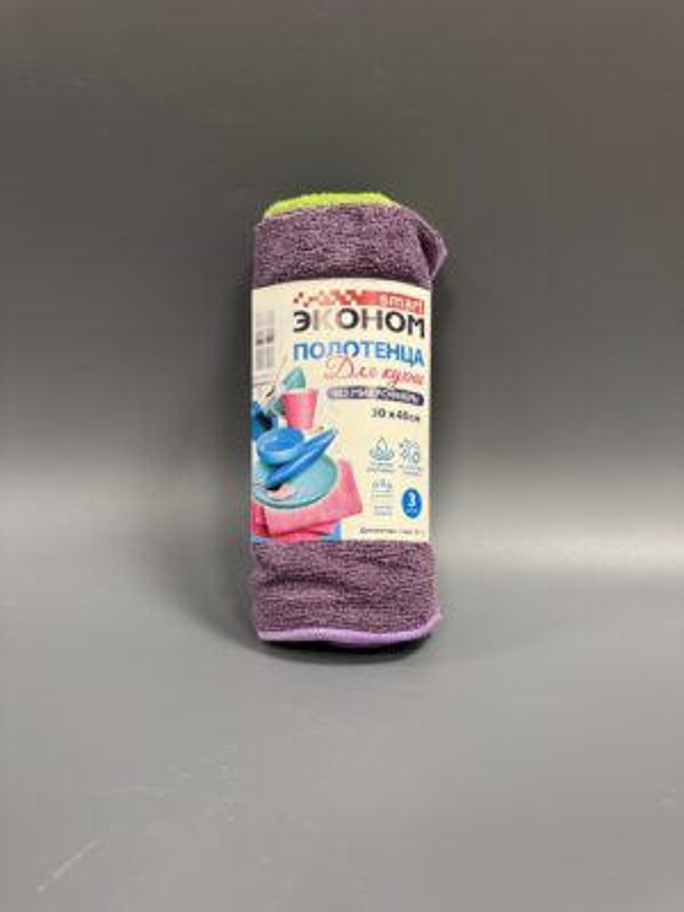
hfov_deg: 56.8
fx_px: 632
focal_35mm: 24
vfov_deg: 71.6
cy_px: 456
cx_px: 342
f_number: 1.78
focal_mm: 6.76
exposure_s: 1/50
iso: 125
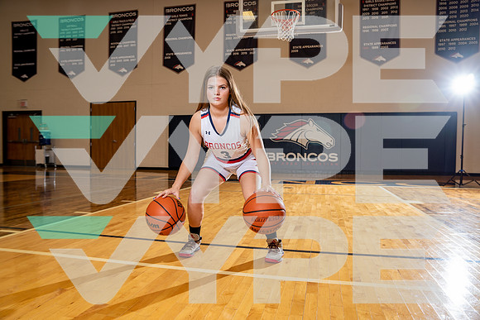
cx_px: 240
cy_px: 160
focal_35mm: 26
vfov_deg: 49.6
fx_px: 347
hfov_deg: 69.4
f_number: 4.5
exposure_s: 1/250
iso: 400
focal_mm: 26
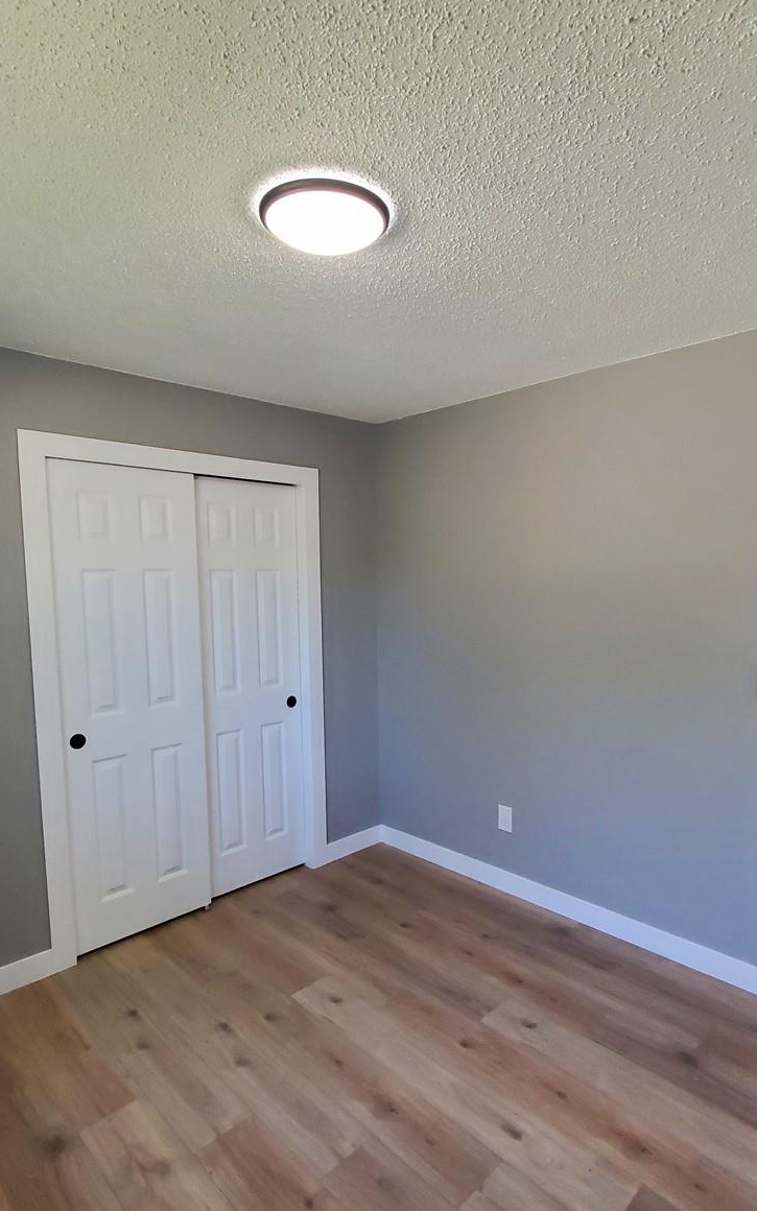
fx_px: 627
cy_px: 606
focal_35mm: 19
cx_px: 407
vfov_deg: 88.0
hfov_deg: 62.1
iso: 200
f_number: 2.2
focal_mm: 1.8
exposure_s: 1/60
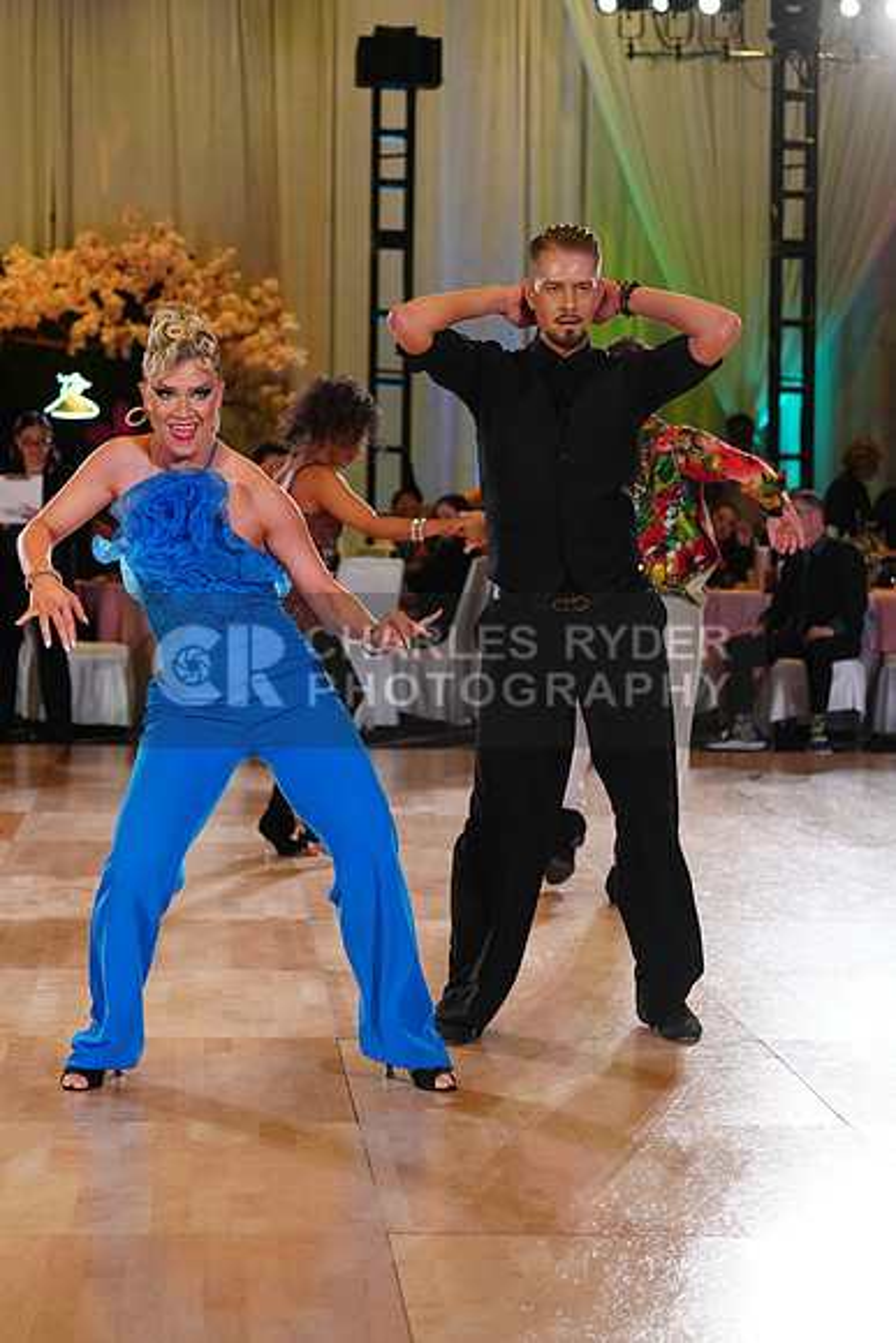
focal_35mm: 77
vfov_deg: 26.3
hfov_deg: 17.7
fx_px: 2873
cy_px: 672
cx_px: 448
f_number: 4
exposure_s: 1/400
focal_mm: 77
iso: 1250
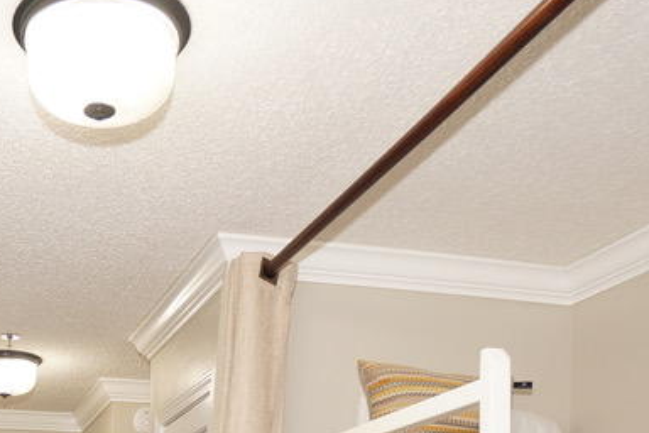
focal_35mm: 50
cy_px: 628
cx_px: 110
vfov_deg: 22.6
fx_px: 901
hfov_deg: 37.8
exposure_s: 1/60
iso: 320
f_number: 4
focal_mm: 10
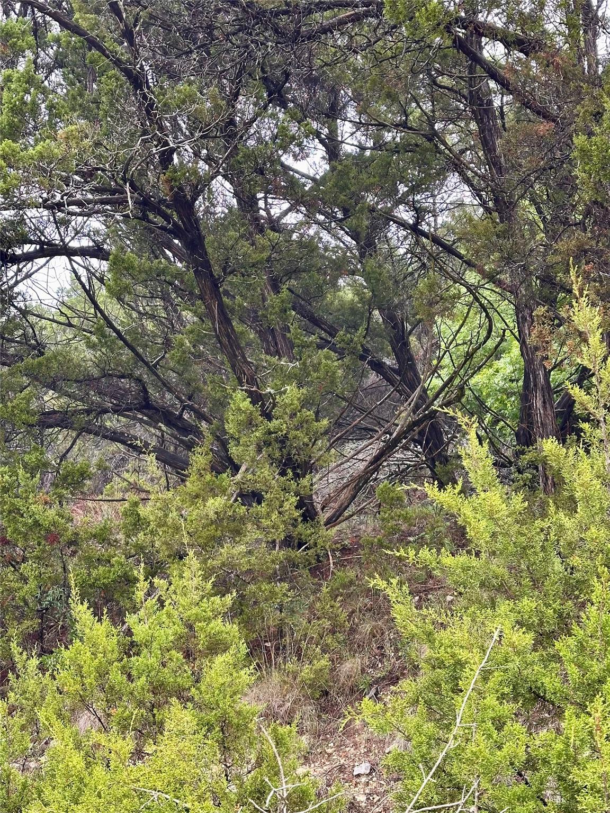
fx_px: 1128
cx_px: 305
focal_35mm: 48
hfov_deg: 30.3
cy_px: 406
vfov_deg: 39.7
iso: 64
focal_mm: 6.86
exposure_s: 1/281
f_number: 1.78
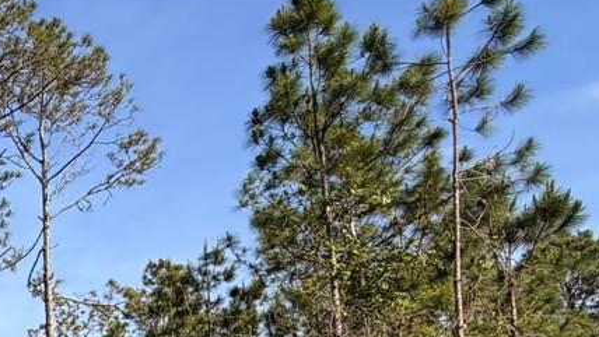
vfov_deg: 19.1
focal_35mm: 57
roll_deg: +0.6
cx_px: -246
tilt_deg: +6.2
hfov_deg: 27.8
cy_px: 471
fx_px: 906
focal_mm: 2.22
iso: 25
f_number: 2.2
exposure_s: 1/770
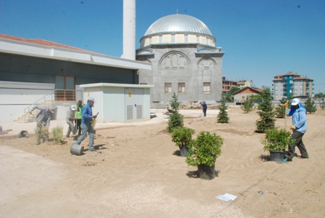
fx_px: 244
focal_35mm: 27
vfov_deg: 48.1
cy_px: 109
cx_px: 162
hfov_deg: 67.3
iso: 1000
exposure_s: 1/800
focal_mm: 18
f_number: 14
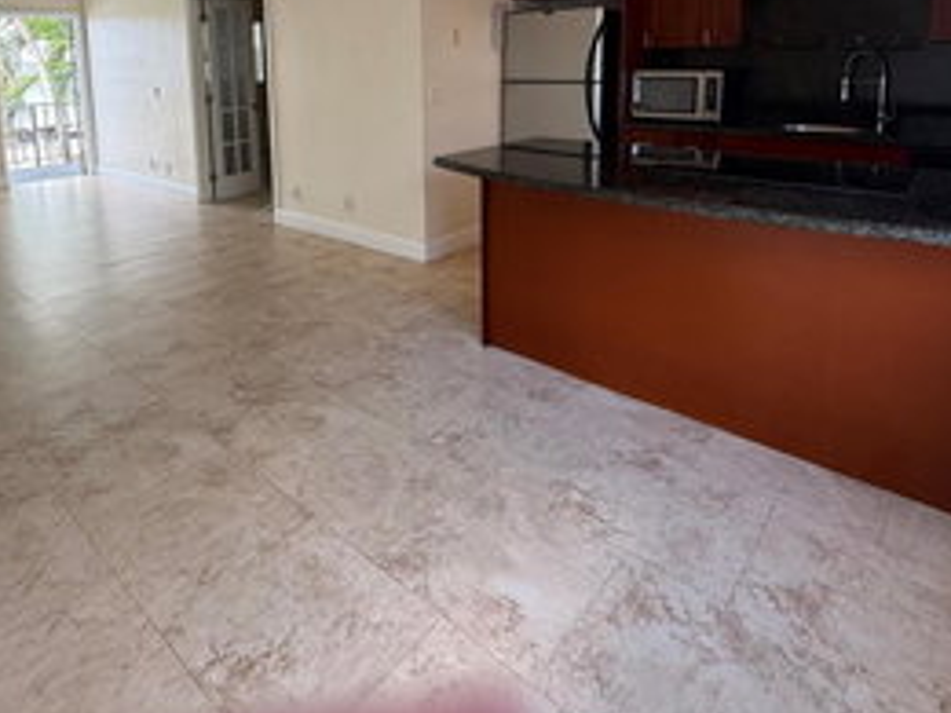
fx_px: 632
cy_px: 146
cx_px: 393
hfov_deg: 73.3
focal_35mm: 23
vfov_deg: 54.9
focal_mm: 2.22
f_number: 2.2
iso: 80
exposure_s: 1/99
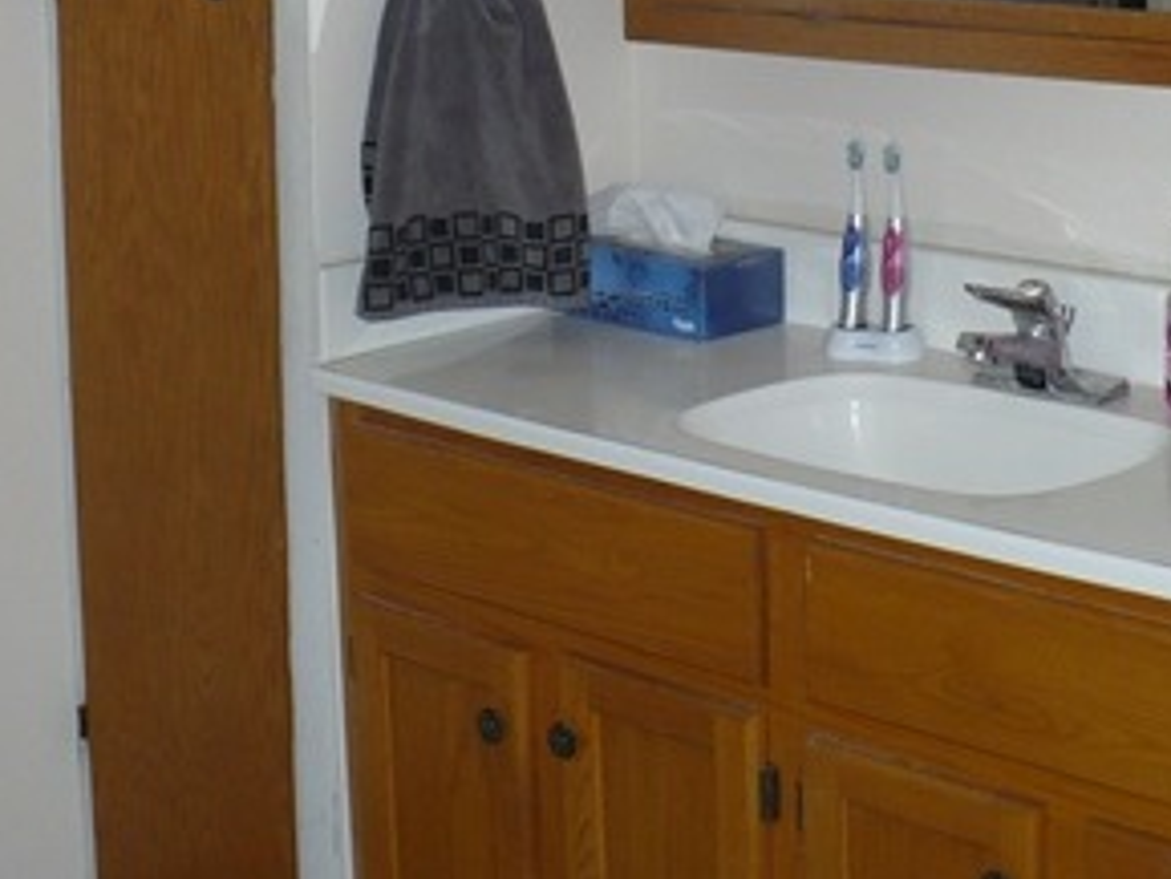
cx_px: 612
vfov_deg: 17.7
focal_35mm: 82
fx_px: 2775
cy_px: 53
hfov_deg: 23.8
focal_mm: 6.1
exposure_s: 1/30
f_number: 2.8
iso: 125
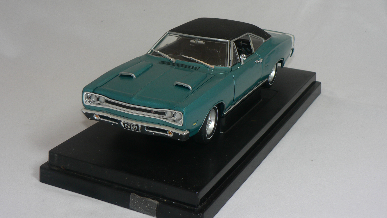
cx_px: 194
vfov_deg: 21.4
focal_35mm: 56
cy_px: 88
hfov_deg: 37.2
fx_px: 575
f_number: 2.8
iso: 80
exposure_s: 1/60
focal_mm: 8.4
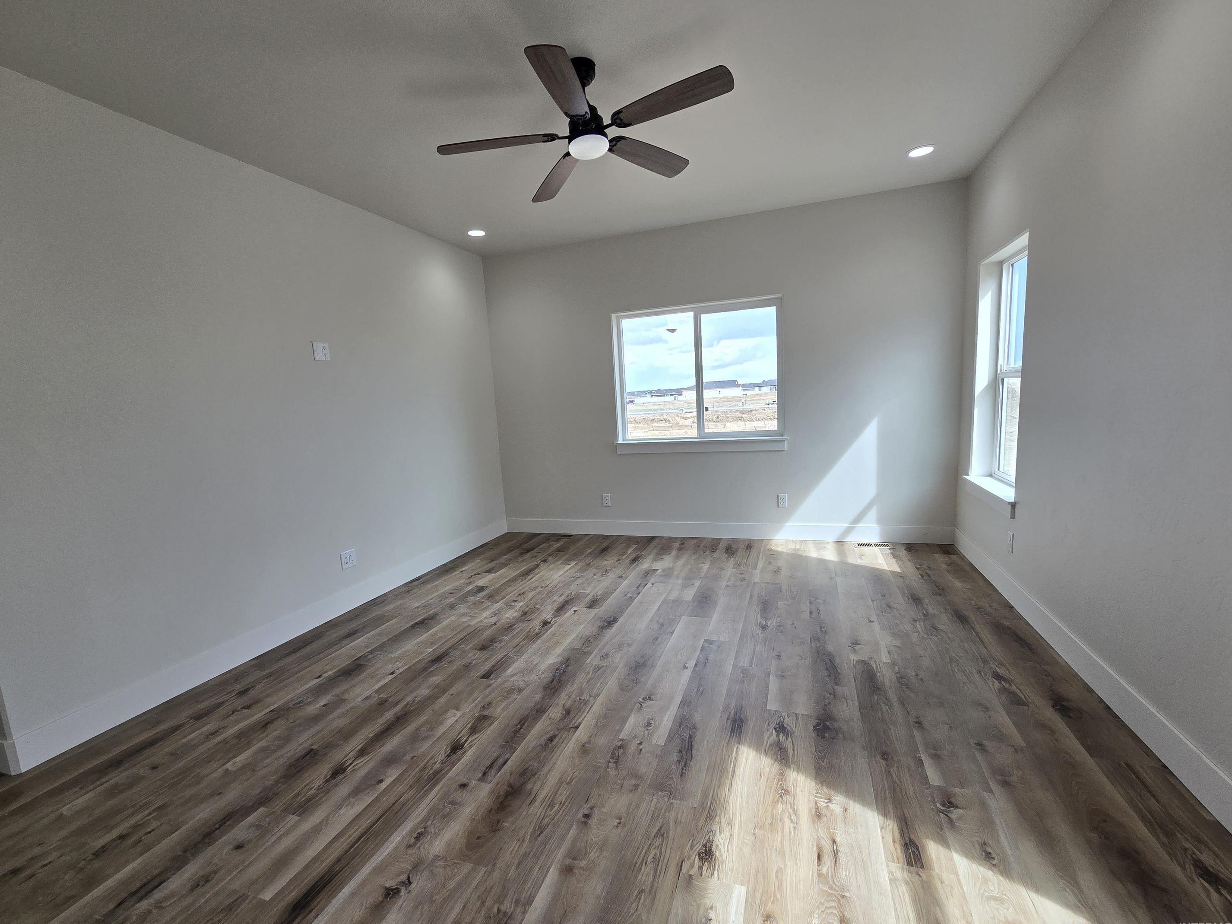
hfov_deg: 102.1
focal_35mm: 14
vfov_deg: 85.6
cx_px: 616
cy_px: 474
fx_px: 498
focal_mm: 2.2
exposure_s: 1/258
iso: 50
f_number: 2.2
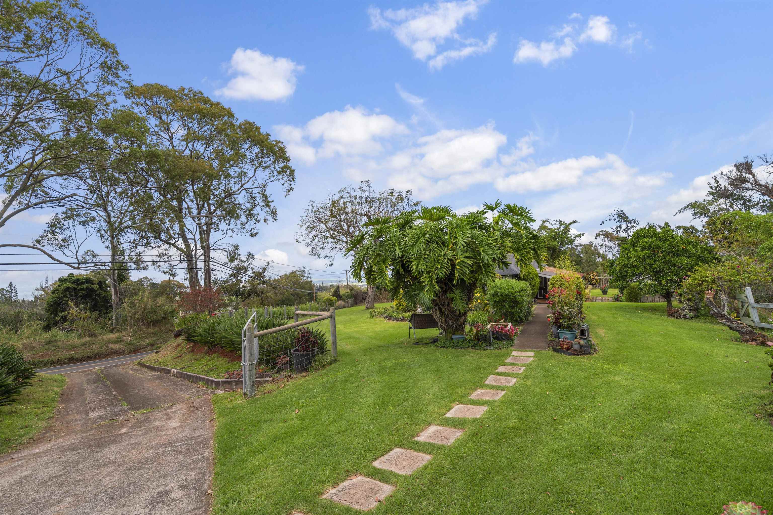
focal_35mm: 16
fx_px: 344
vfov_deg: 73.7
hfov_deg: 96.7
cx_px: 386
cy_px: 258
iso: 100
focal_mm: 16
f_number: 8
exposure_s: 1/160
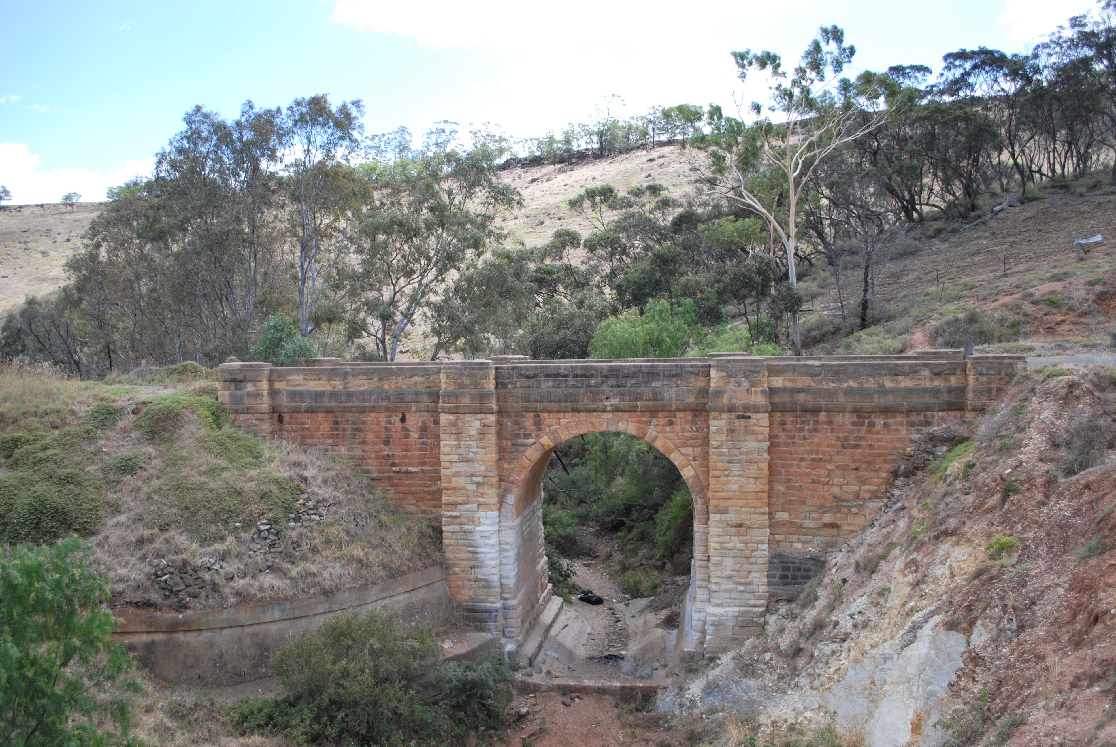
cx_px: 558
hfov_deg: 57.2
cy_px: 374
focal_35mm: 33
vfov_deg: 40.1
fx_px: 1024
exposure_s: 1/500
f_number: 4
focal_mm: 22
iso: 160
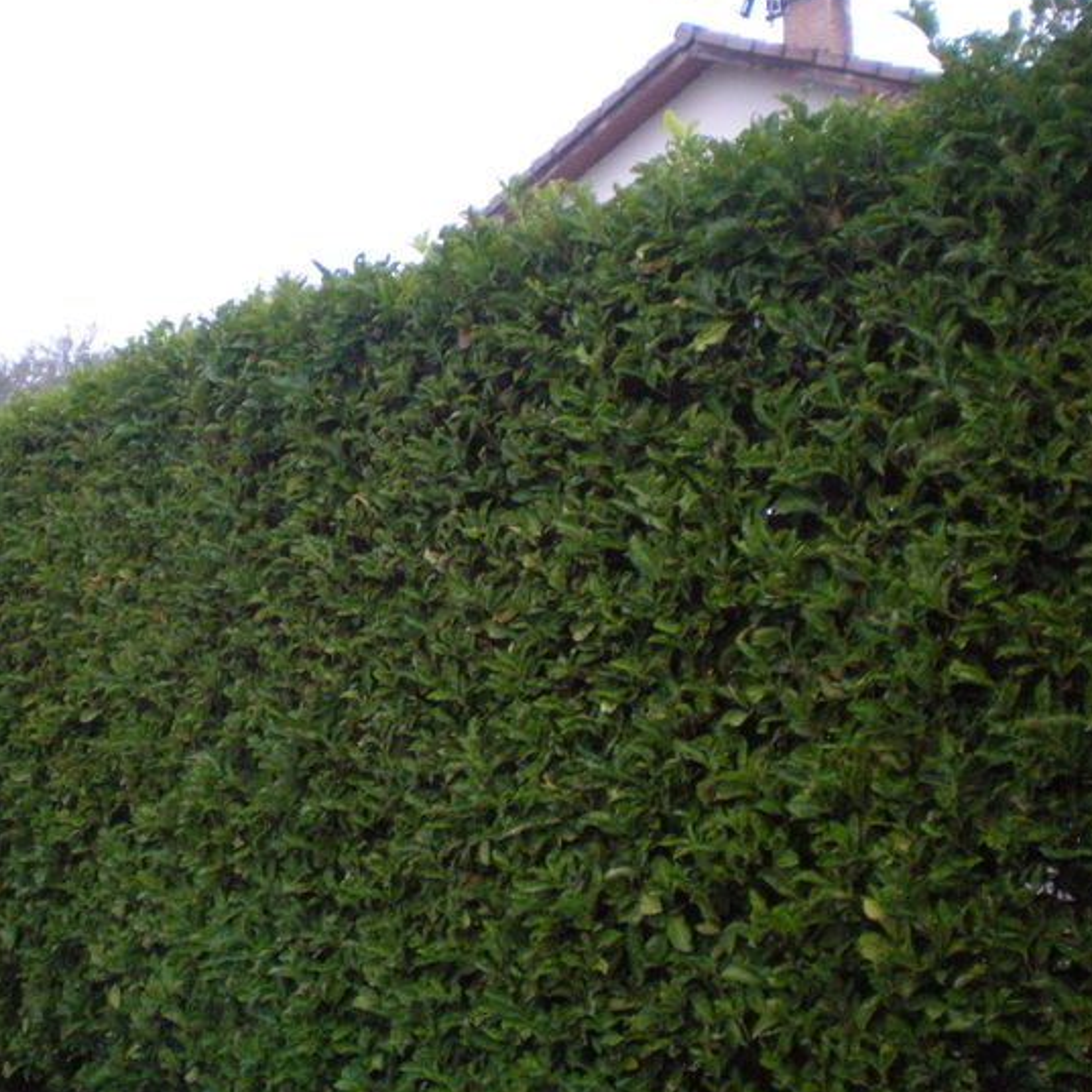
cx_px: 356
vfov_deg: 34.0
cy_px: 549
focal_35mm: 50
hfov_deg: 33.7
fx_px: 1785
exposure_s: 1/136
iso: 509
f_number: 3.1
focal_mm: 6.3
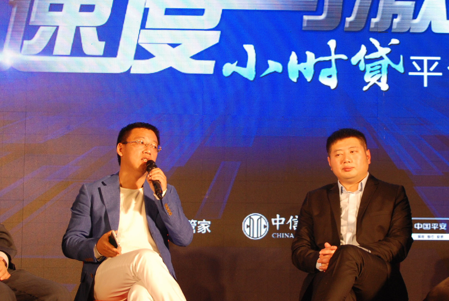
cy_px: 146
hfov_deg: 22.3
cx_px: 279
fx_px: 1136
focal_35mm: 91
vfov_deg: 15.1
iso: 400
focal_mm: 34
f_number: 3.8
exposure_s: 1/60
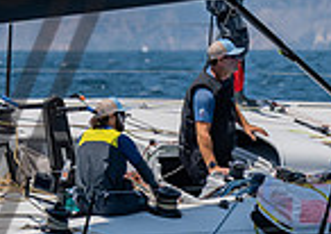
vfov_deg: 1.2
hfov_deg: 1.7
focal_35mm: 1222
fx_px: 11440
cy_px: -93
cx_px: -130
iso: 320
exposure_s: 1/2500
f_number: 5.6
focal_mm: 220
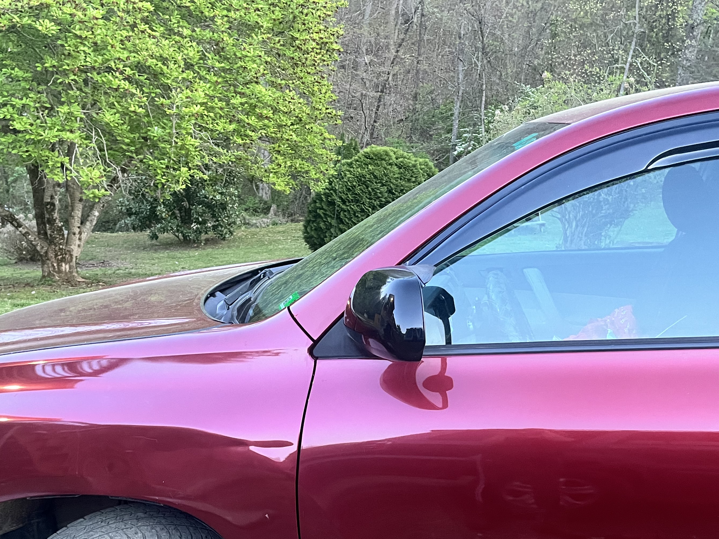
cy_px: 404
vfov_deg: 36.0
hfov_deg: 47.9
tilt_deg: -22.9
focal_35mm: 39
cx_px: 365
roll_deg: -4.9
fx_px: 810
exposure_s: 1/60
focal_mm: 5.1
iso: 400
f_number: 1.6
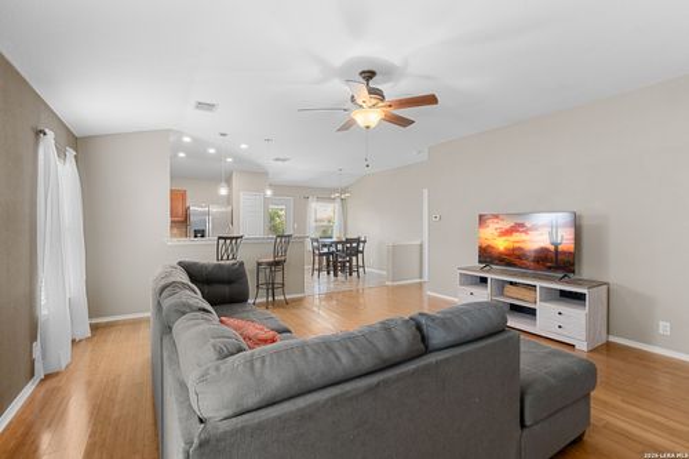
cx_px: 344
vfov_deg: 73.7
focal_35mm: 16
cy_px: 230
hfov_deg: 96.8
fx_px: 306
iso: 320
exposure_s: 1/1.25
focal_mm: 16
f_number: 7.1
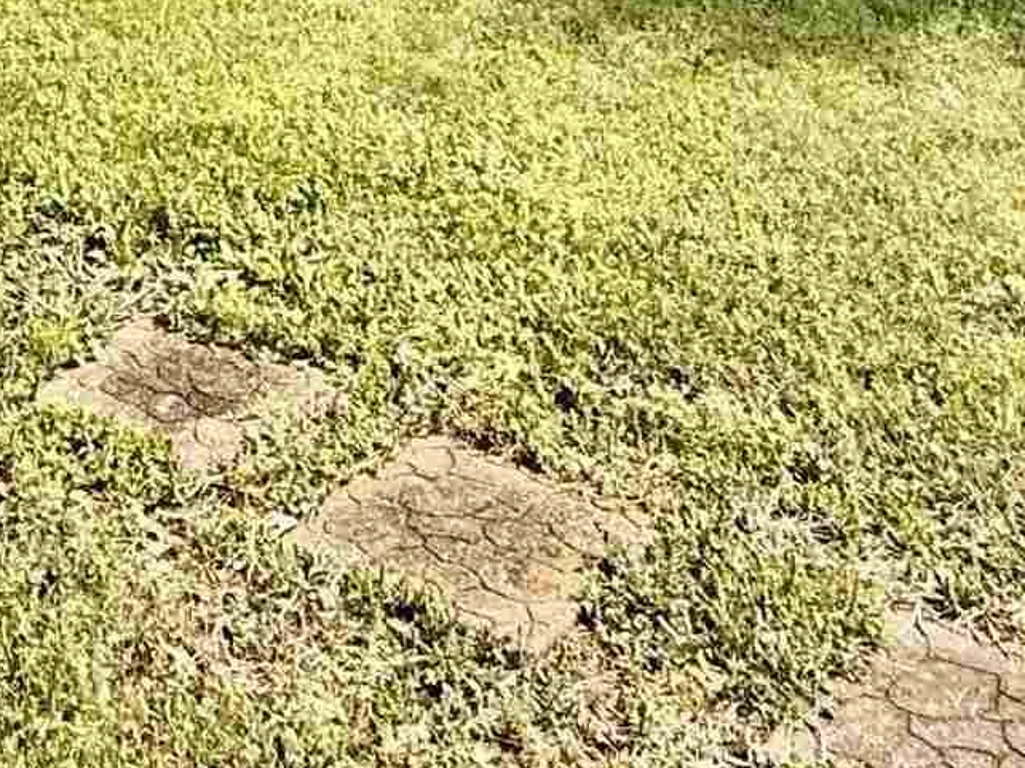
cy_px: -810
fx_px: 1983
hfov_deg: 27.6
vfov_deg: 16.3
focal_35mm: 67
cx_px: 42
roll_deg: +1.6
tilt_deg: +7.5
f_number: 2.2
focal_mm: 2.22
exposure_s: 1/1901
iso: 50
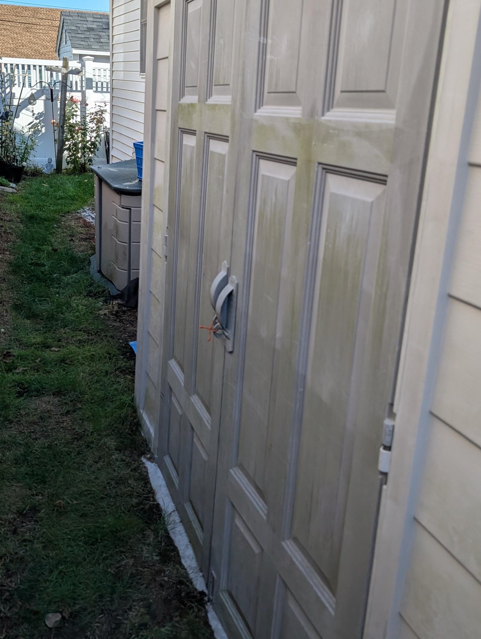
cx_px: 199
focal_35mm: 34
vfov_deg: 53.7
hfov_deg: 41.7
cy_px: 280
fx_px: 628
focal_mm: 6.9
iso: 21
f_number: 1.68
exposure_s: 1/630
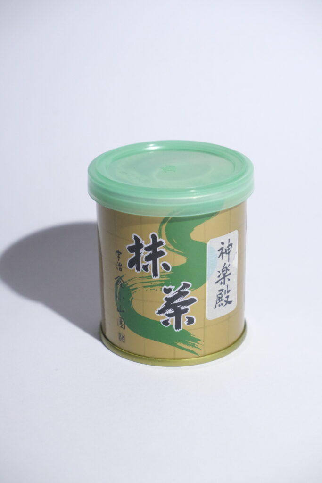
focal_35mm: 68
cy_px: 242
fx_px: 912
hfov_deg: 20.0
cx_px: 161
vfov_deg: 29.7
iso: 6400
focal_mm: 45
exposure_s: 1/105
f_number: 5.6
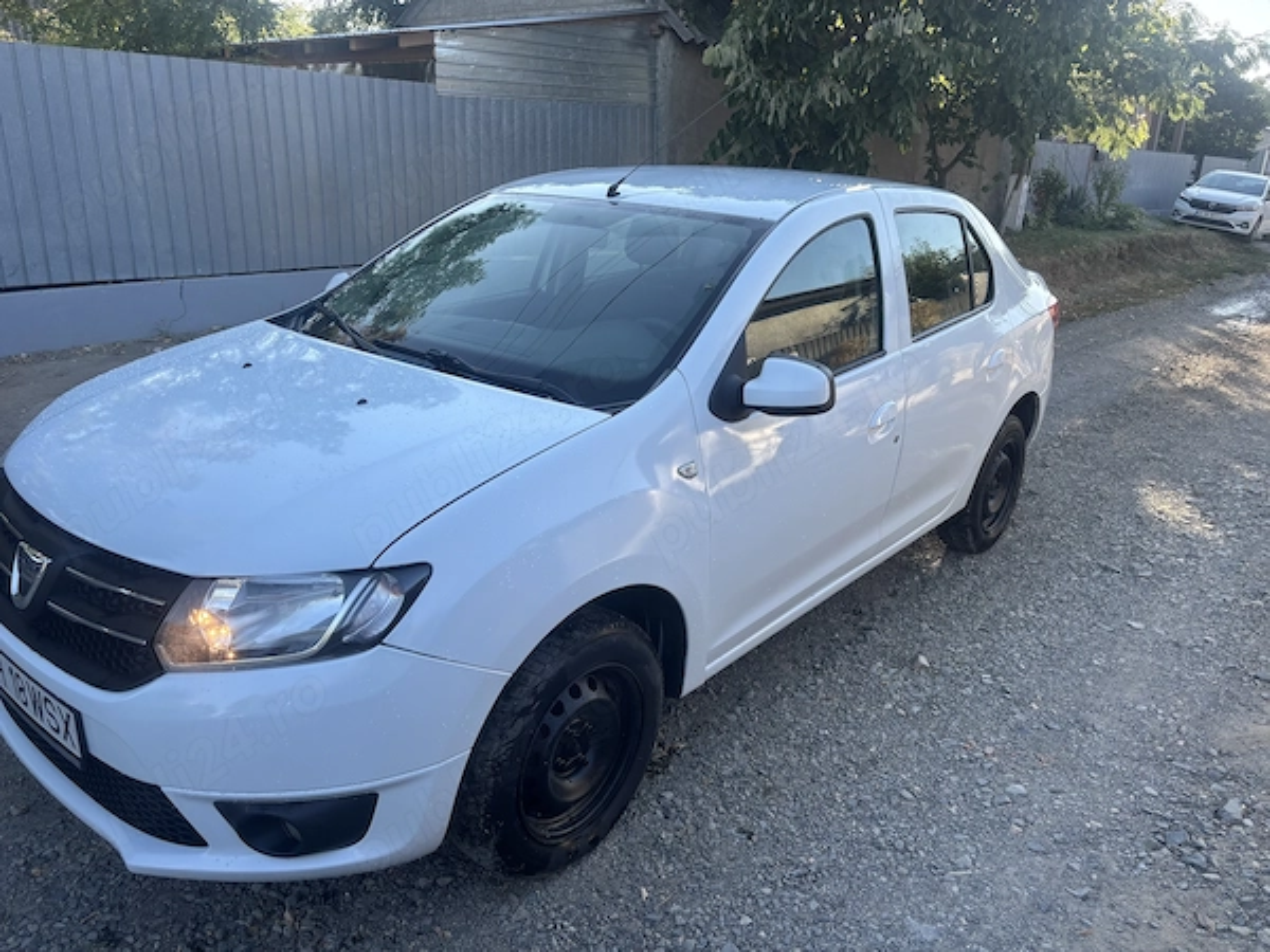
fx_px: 954
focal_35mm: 26
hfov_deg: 67.3
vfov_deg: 53.1
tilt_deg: -14.2
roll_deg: -1.9
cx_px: 635
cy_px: 476
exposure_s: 1/662
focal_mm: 5.96
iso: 50
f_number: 1.6
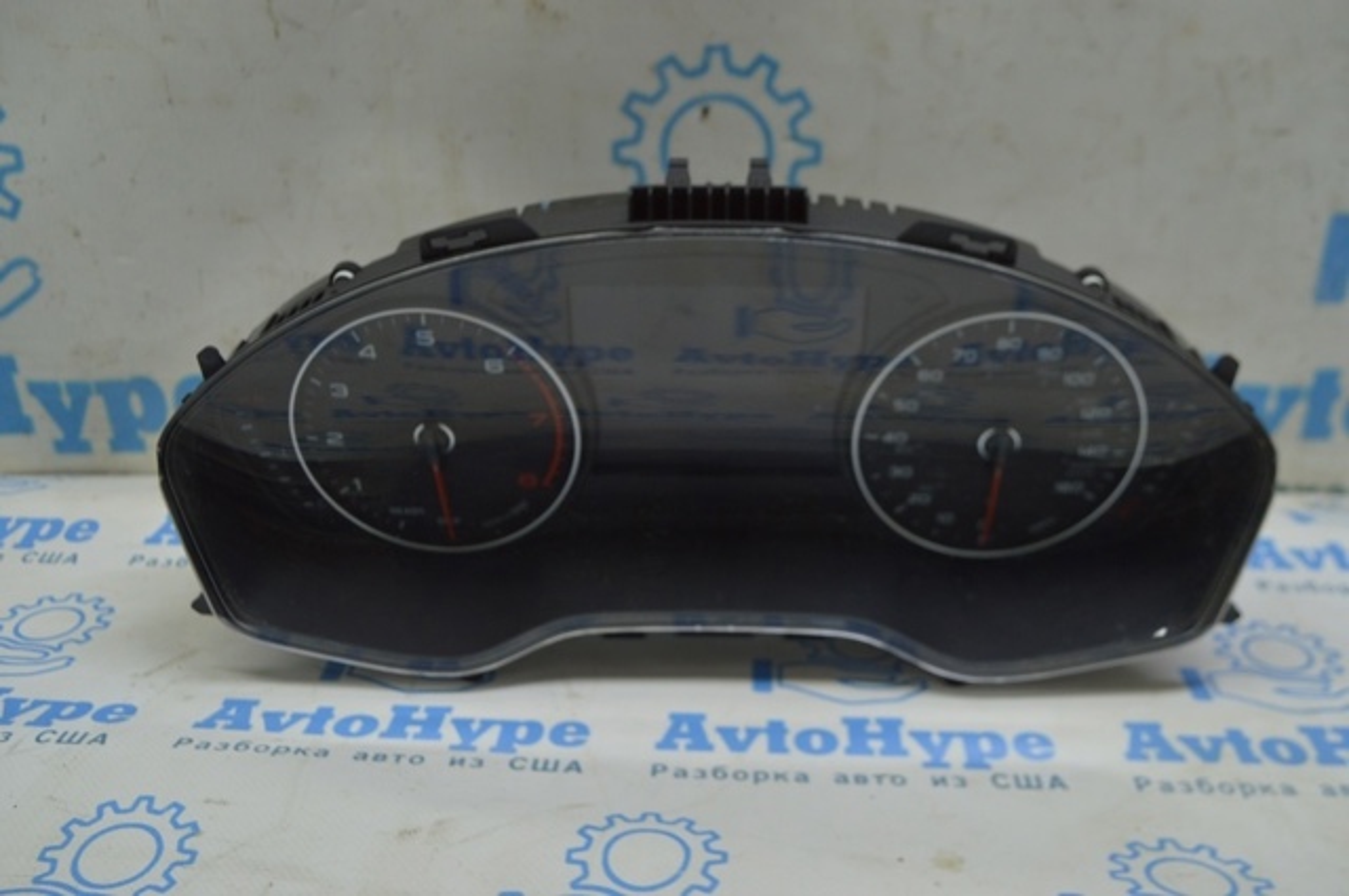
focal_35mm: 36
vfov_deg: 36.8
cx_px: 674
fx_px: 1347
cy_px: 448
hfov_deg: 53.2
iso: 400
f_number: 5.6
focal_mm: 24
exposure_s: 1/40
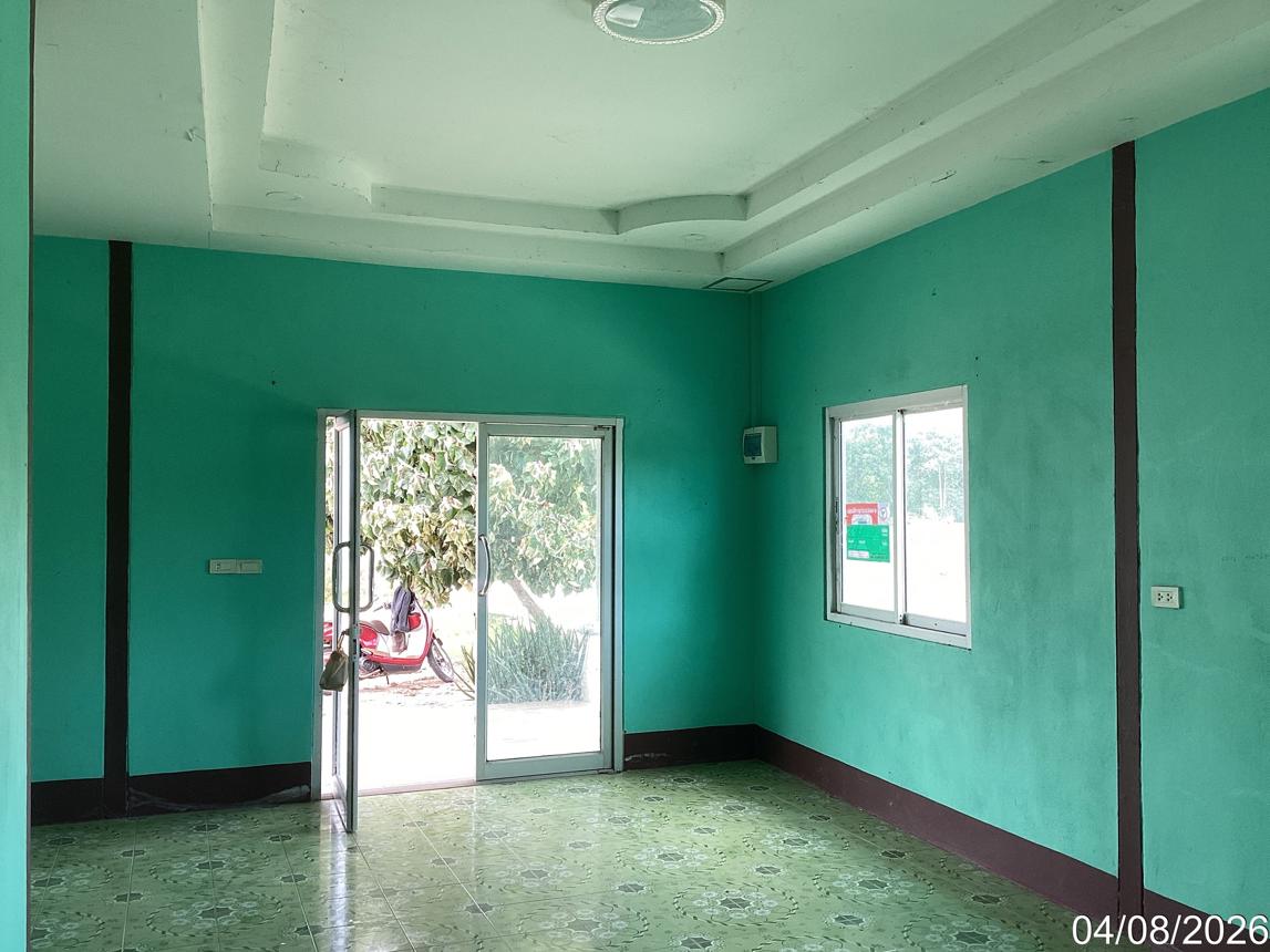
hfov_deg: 58.4
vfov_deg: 45.4
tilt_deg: -0.4
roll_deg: -0.4
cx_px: 635
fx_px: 1137
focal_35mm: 31
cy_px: 476
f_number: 2.4
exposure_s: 1/100
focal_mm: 3.3
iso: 50
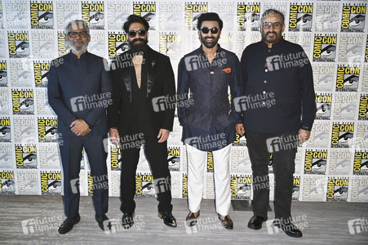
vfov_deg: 37.8
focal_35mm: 35
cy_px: 122
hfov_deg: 54.5
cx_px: 184
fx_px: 358
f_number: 4.5
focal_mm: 35
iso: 1250
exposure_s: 1/250
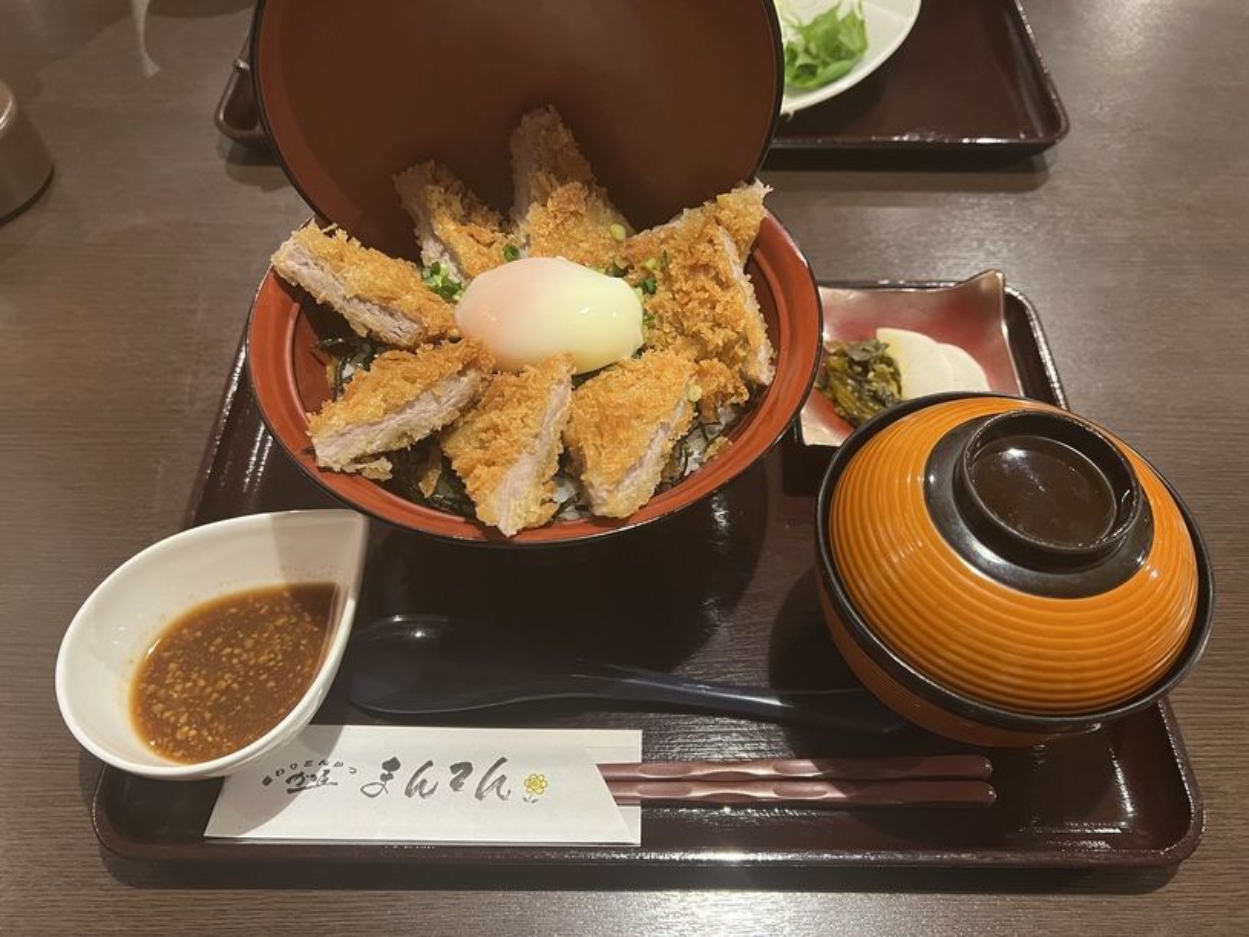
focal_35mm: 26
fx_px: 938
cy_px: 468
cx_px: 624
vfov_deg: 53.1
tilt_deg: -54.4
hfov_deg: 67.3
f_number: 1.5
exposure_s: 1/33
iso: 400
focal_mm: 5.7
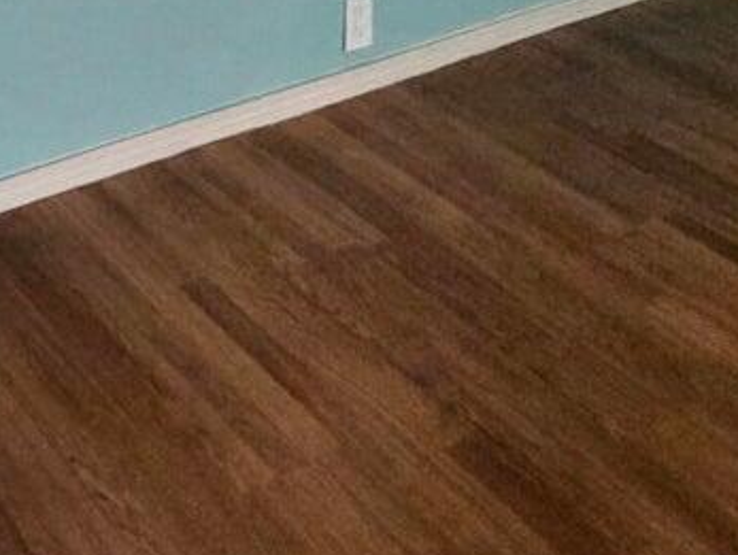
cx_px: -201
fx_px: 1174
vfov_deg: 19.3
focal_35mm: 55
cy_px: -470
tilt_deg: -6.0
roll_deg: +0.3
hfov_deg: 28.9
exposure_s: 1/121
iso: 250
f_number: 2.2
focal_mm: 2.22
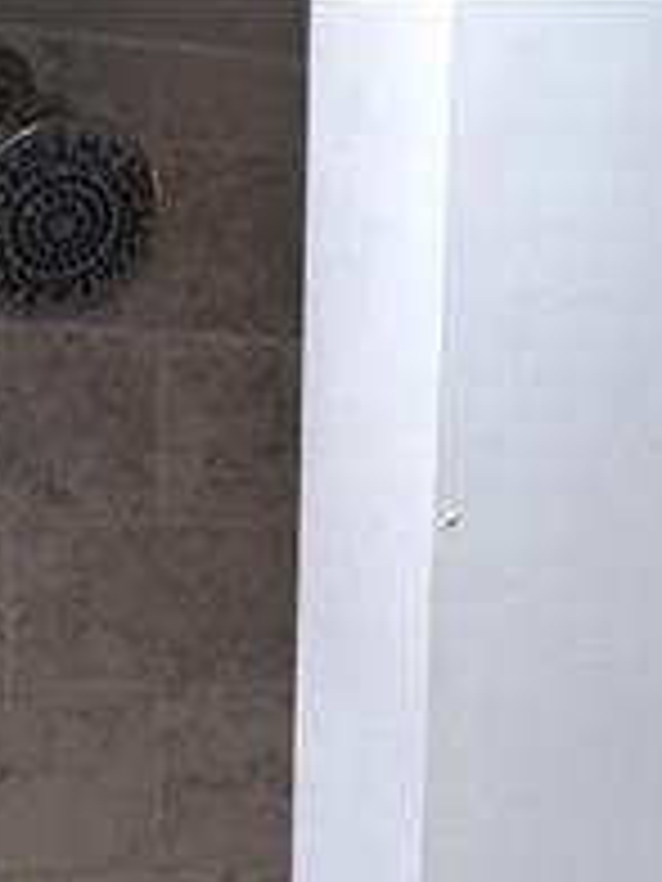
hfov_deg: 14.5
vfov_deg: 15.6
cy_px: 1719
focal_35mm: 102
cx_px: 252
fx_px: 2601
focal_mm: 3.98
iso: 320
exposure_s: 1/120
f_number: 1.8
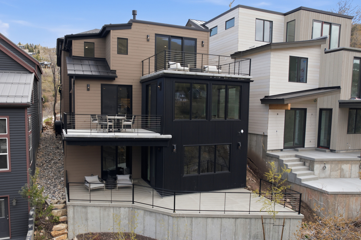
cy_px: 130
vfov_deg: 49.5
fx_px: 261
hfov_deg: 69.2
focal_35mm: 26
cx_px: 161
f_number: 2.8
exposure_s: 1/1250
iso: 100
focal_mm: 8.4
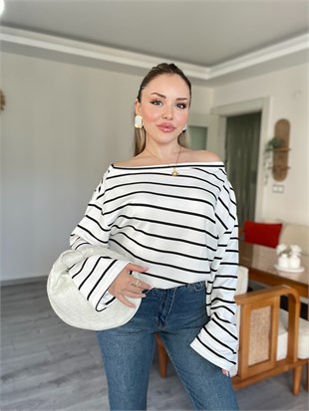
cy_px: 206
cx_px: 154
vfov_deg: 59.9
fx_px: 357
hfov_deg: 46.8
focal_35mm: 30
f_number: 2.2
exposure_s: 1/121
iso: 100
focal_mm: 2.71
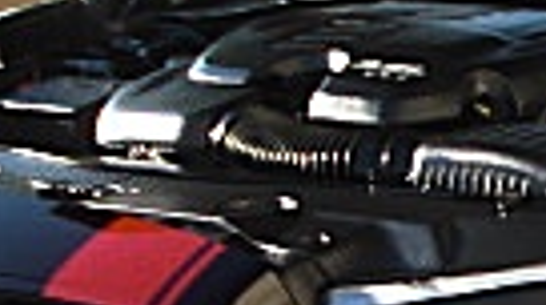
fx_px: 2674
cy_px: 325
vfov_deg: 6.5
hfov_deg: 11.1
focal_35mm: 185
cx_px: 867
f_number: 2.8
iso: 50
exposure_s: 1/160
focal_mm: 6.3
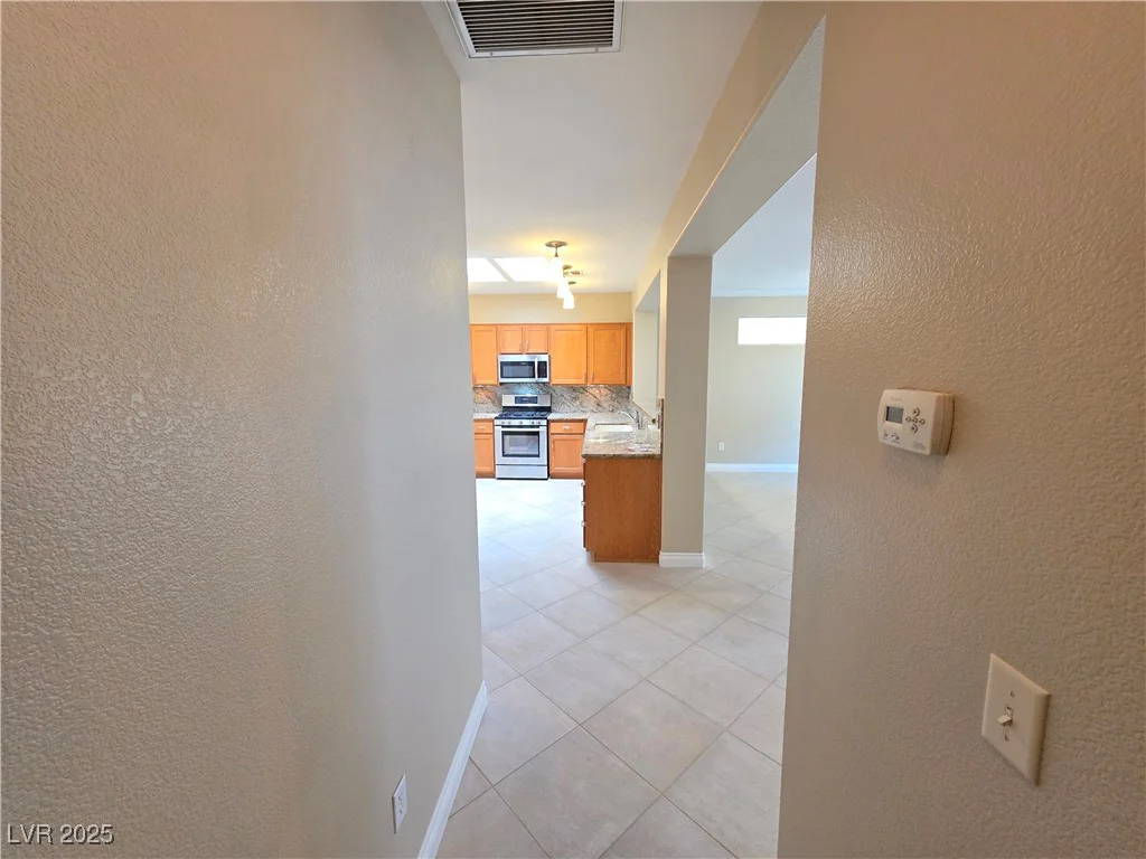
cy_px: 430
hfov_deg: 106.2
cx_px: 573
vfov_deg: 89.9
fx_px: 430
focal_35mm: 13
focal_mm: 2.2
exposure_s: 1/60
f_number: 1.9
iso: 320
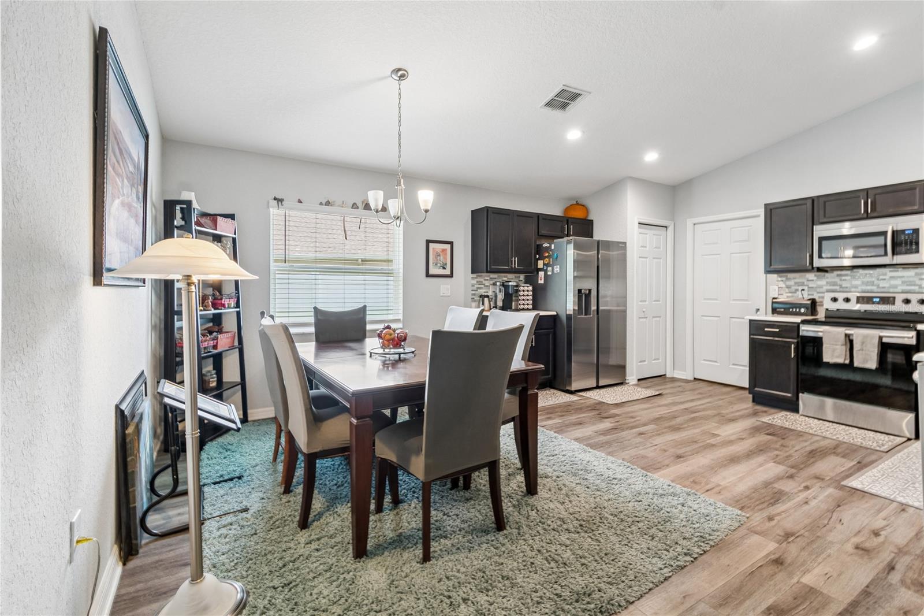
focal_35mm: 15
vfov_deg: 77.3
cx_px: 462
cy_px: 308
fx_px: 385
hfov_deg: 100.4
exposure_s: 1/8
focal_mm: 10
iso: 100
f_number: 7.1
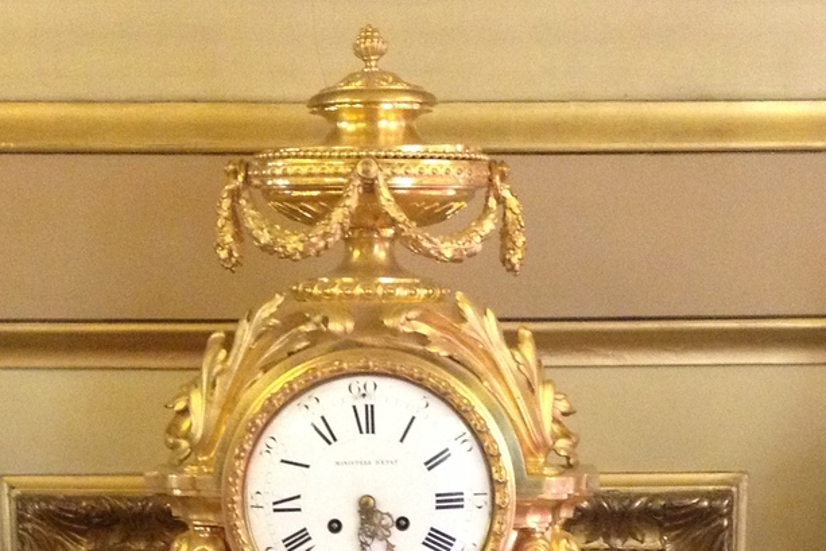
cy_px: 764
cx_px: 428
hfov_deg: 21.5
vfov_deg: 13.7
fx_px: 2180
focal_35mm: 95
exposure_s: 1/20
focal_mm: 4.28
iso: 400
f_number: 2.4
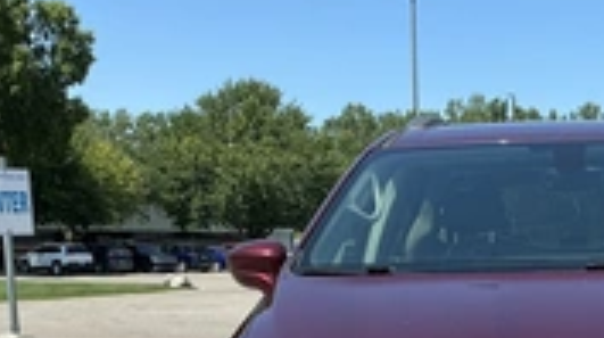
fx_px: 1104
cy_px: 437
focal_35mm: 69
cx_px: 573
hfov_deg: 29.0
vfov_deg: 16.5
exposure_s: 1/1144
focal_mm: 3
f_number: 1.8
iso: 25
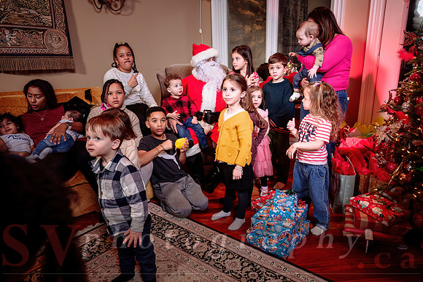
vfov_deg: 53.2
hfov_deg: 73.7
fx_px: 282
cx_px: 212
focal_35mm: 24
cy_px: 141
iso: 200
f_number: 5
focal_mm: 24
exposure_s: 1/60
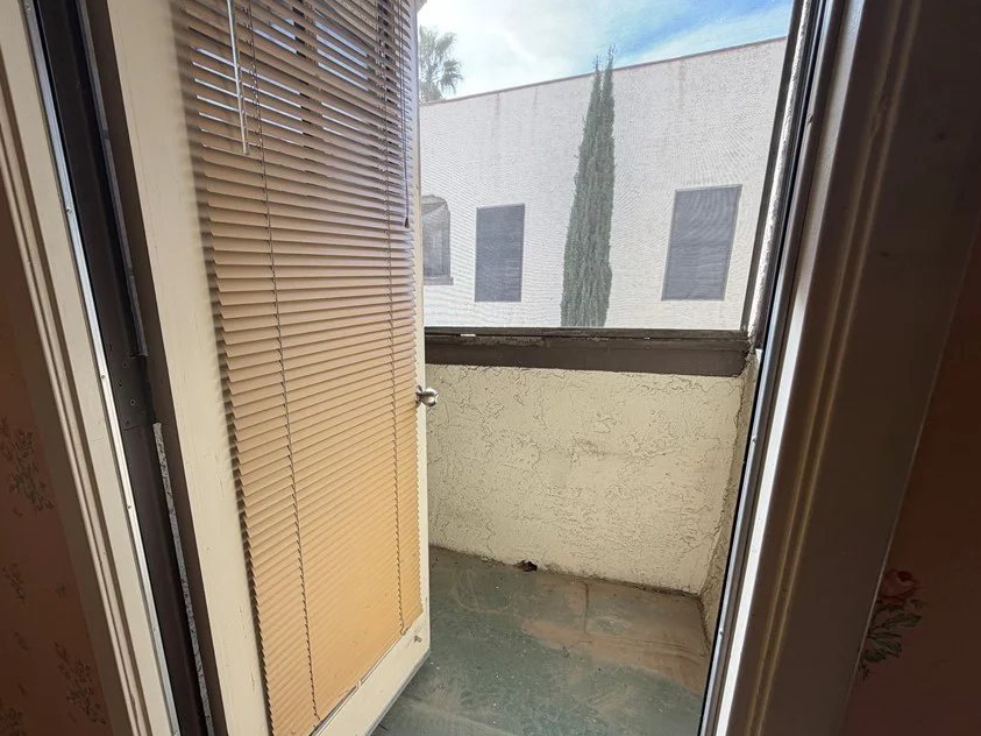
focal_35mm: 17
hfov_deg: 90.3
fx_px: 482
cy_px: 416
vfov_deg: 74.4
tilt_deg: -14.0
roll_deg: +2.0
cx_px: 411
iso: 50
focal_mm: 2.22
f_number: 2.2
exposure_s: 1/121
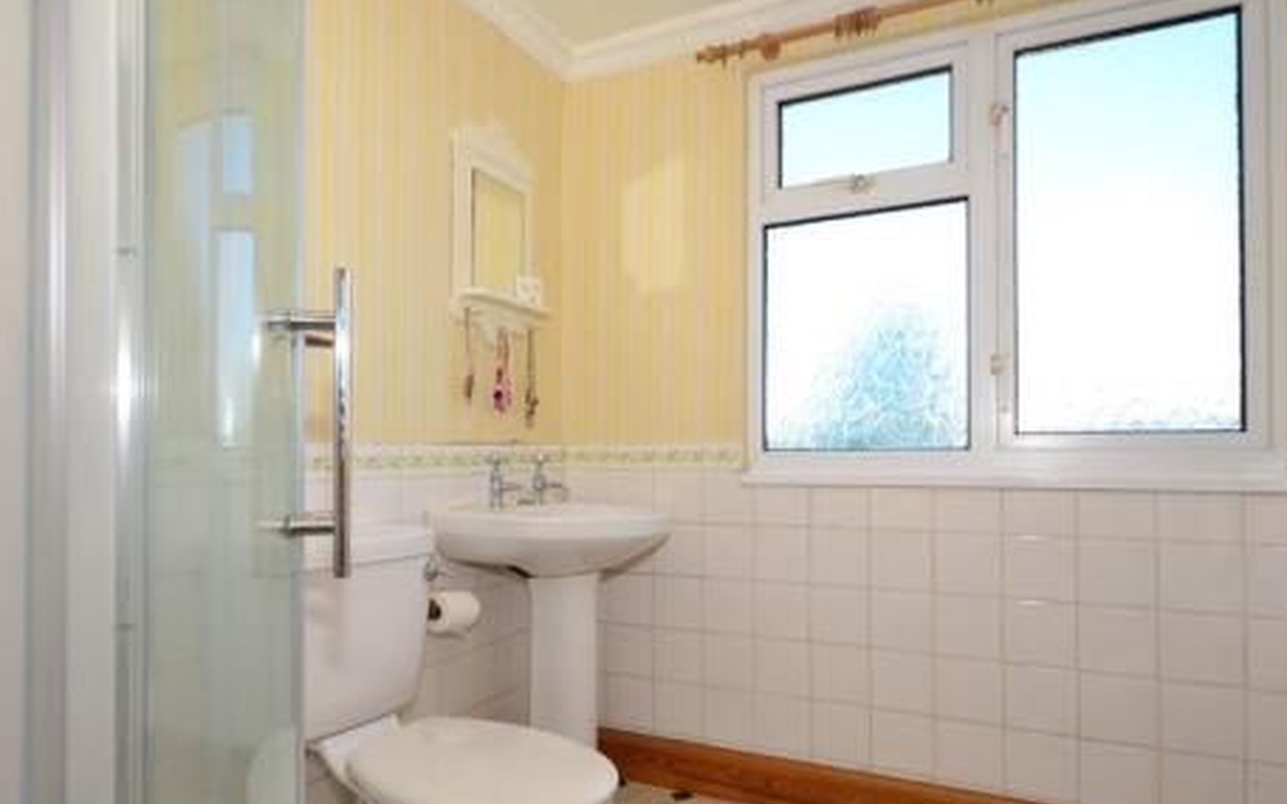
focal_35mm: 22
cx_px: 584
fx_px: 772
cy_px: 450
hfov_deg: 79.5
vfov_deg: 54.9
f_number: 5
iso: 200
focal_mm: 10
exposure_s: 1/100
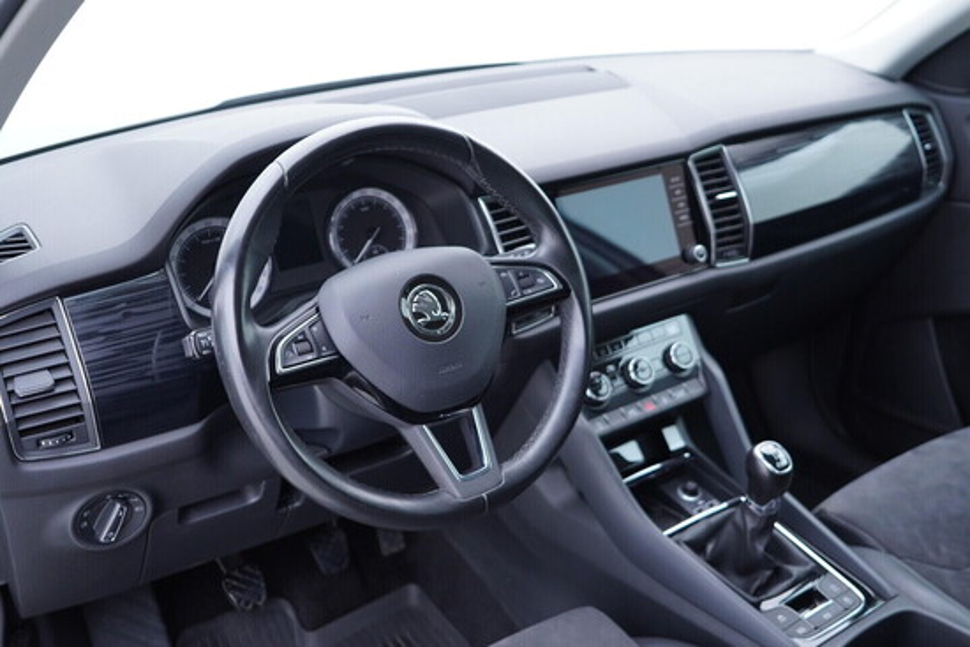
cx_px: 485
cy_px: 324
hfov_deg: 53.1
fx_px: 970
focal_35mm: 36
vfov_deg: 36.9
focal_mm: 24
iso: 320
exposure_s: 1/40
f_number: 2.8
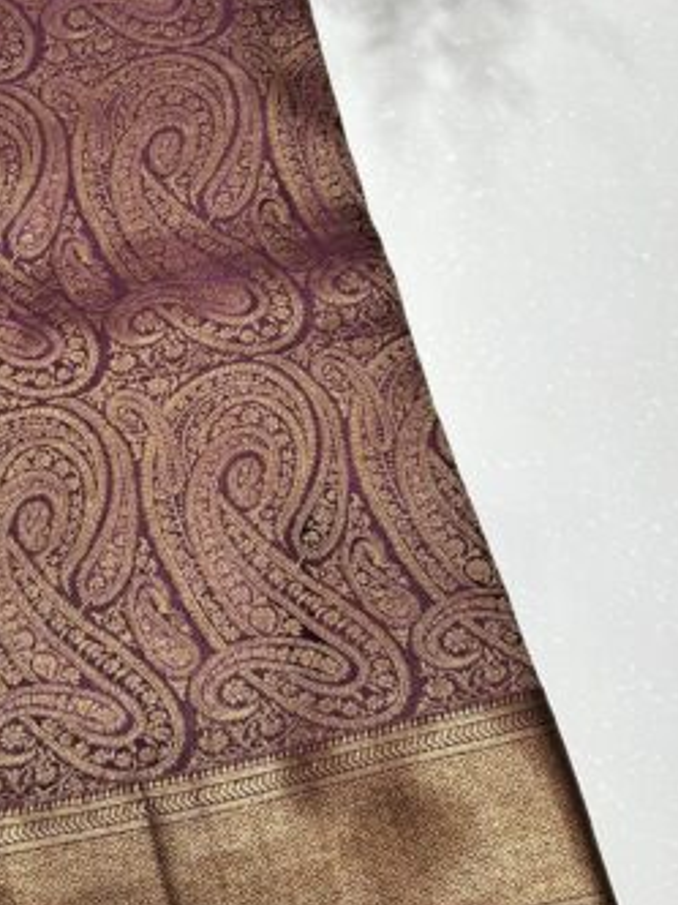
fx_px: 1227
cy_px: 352
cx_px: 114
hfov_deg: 30.0
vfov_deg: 40.2
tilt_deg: -71.6
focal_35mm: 47
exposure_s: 1/300
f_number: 1.5
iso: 50
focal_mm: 5.7
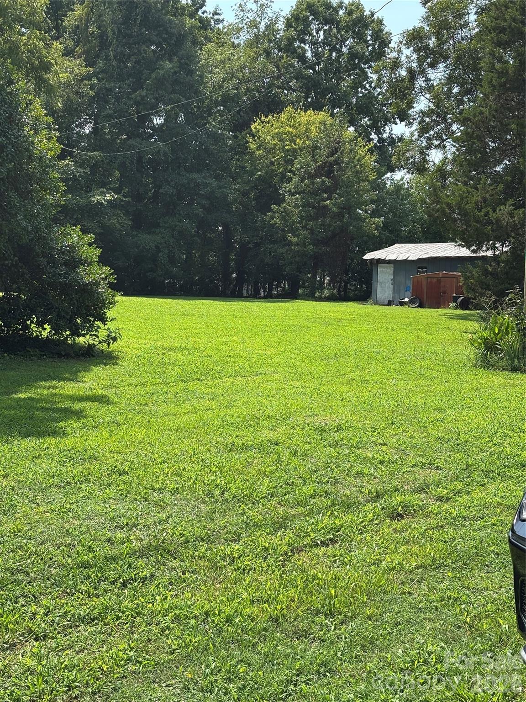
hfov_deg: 28.0
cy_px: 351
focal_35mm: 52
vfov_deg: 36.8
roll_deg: -1.0
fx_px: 1054
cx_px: 263
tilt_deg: -0.3
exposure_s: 1/1344
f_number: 1.6
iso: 32
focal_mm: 5.96
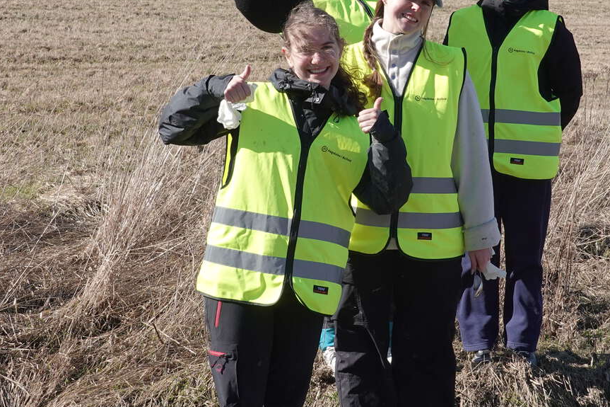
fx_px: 1508
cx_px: 370
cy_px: 193
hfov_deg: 22.8
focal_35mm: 89
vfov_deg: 15.4
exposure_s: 1/640
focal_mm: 14.69
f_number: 4
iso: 100
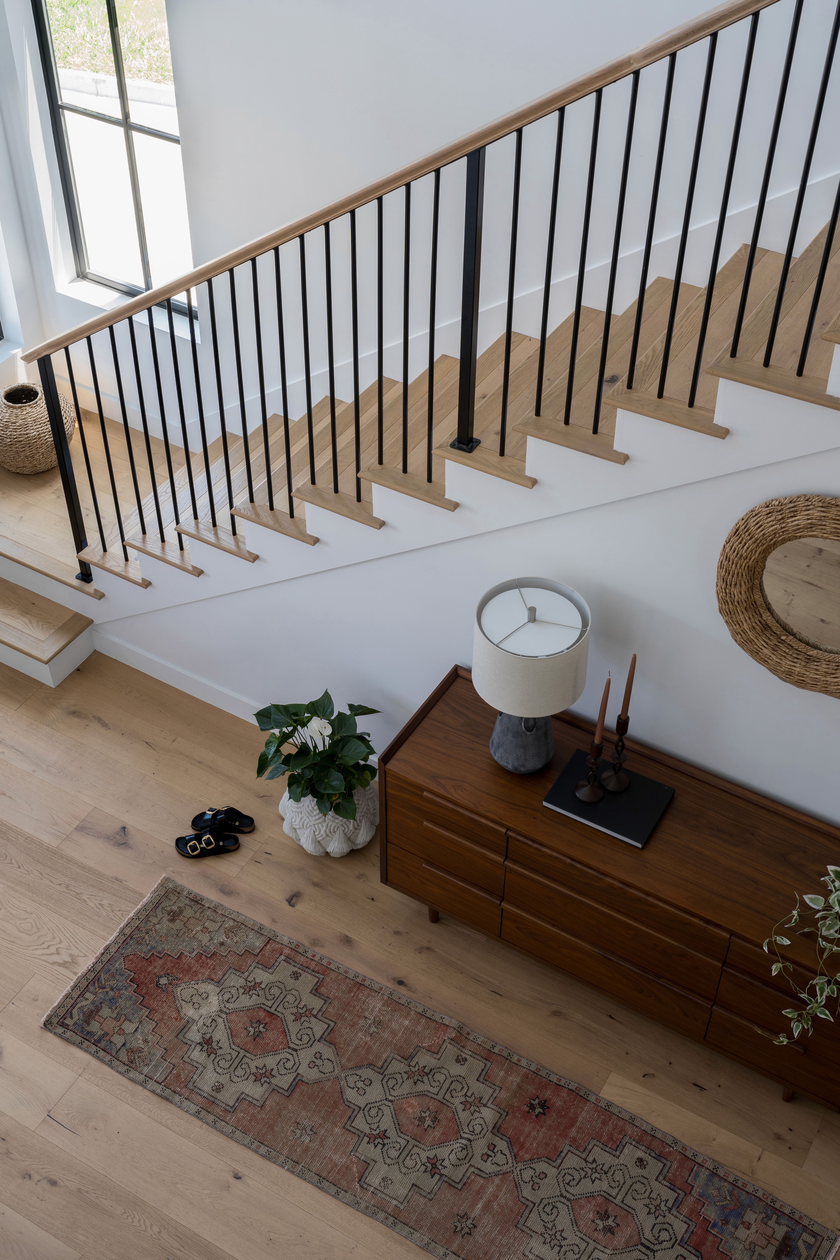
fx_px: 1470
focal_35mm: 42
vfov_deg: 46.4
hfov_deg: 31.9
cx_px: 420
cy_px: 630
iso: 160
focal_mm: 42
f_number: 8
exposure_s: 1/10
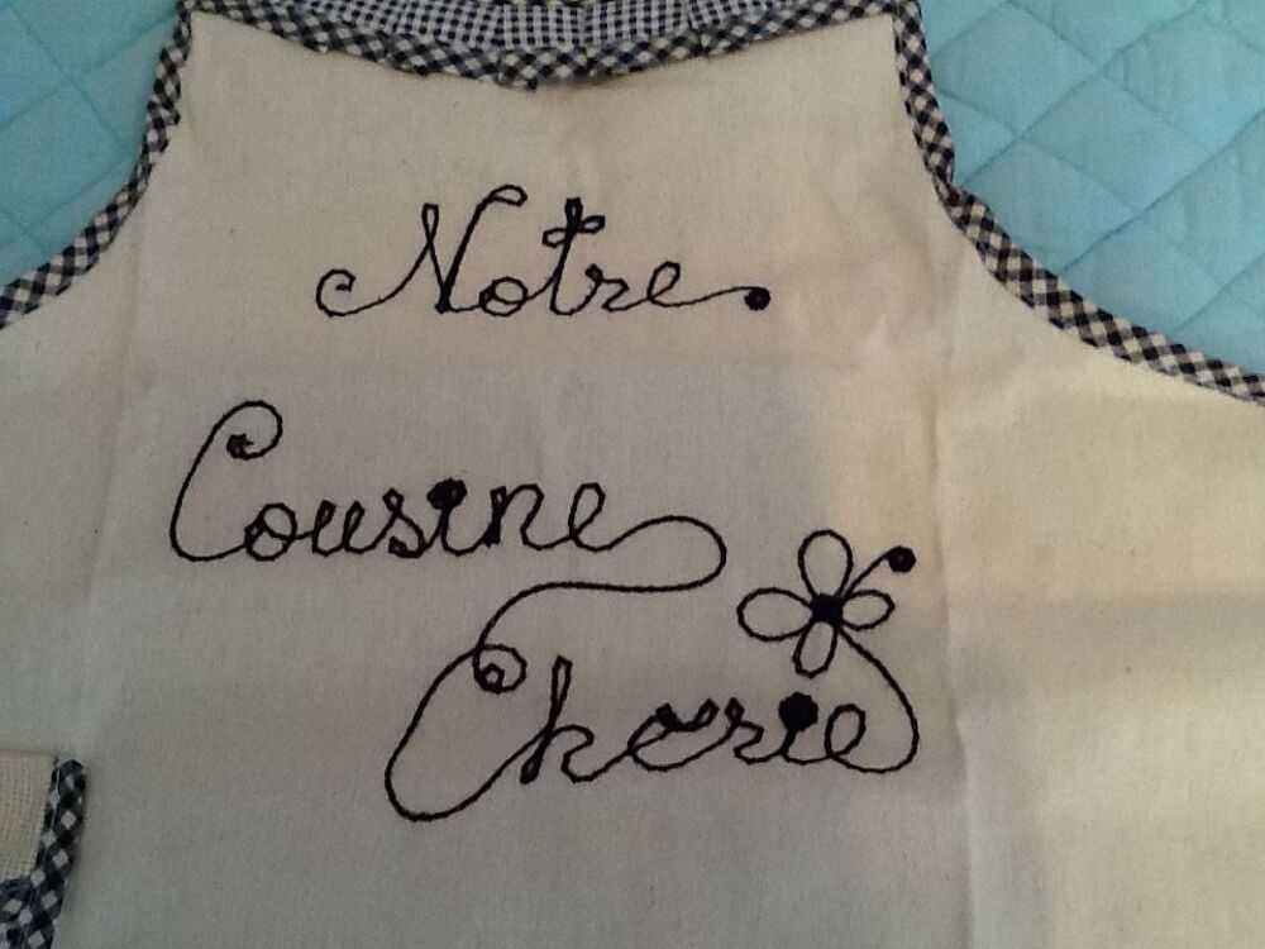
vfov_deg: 32.9
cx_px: 632
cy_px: 474
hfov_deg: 42.9
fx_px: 1608
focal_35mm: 44
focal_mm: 2.03
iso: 100
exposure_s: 1/30
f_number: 2.4
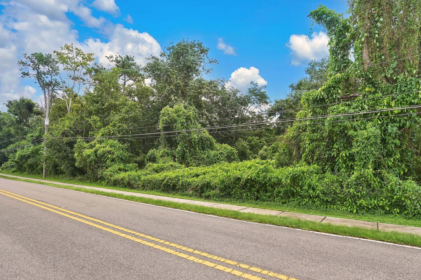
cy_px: 151
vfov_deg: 64.4
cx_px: 229
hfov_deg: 86.7
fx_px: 222
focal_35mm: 19
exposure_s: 1/160
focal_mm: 17
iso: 100
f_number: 6.3
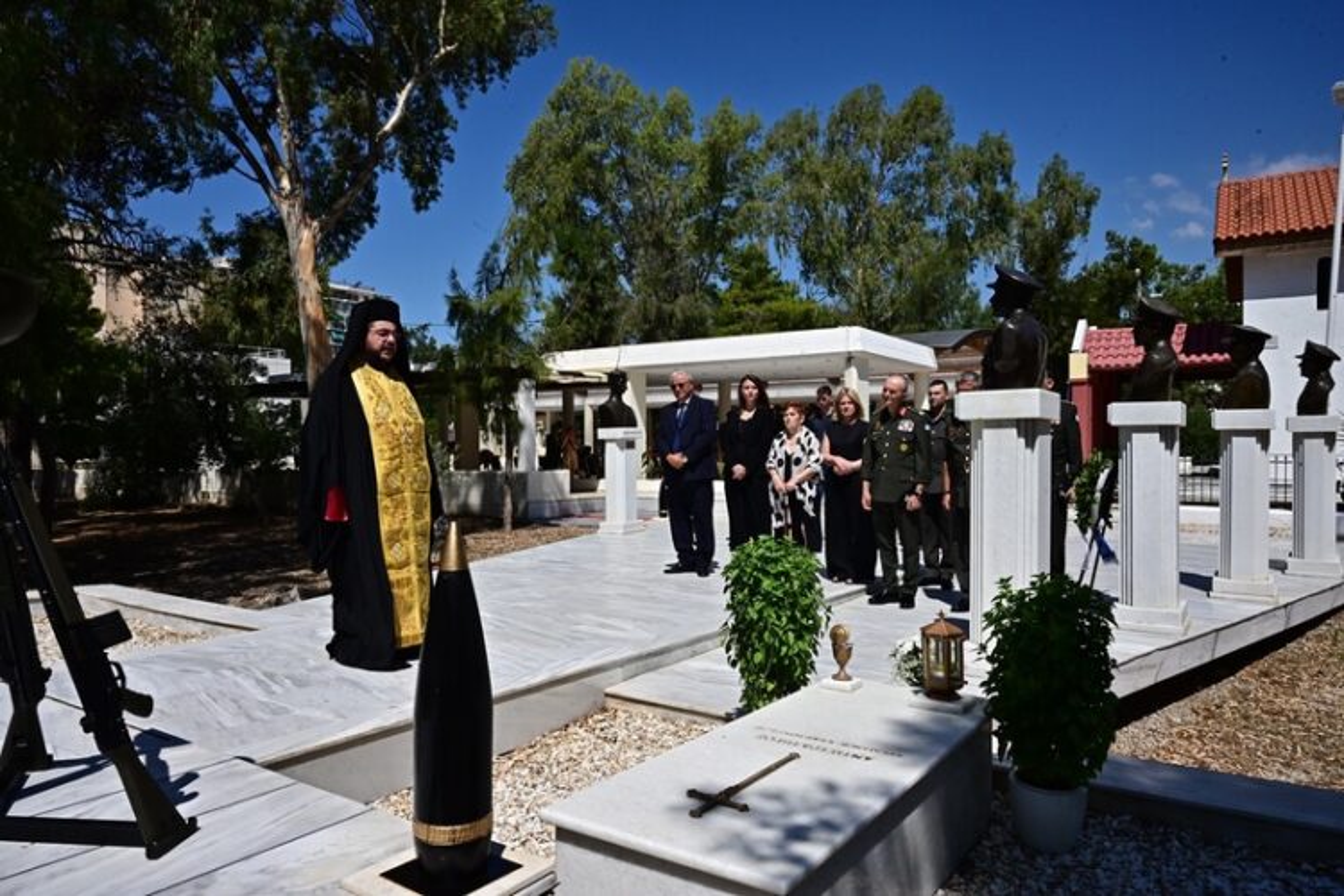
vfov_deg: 53.1
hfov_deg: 73.7
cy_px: 448
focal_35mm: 24
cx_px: 672
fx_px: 896
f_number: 22
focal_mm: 24
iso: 1250
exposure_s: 1/1000
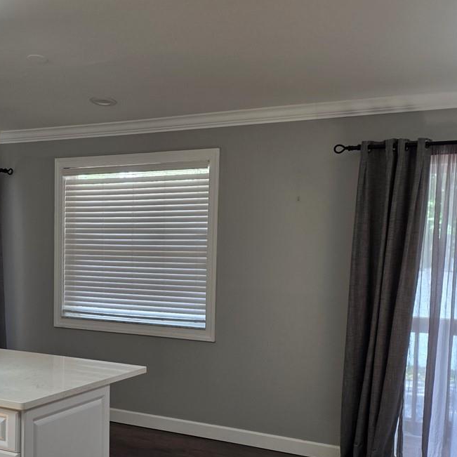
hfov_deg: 32.9
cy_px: 285
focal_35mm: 50
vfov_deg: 33.9
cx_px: 82
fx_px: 747
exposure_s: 1/120
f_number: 1.7
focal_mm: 6.25
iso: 80
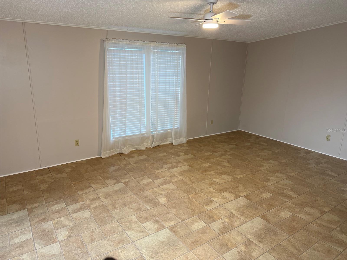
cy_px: 130
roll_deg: -1.3
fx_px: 241
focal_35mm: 24
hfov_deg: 71.6
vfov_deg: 56.8
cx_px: 174
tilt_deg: -14.9
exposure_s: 1/120
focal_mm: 6.76
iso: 200
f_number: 1.78
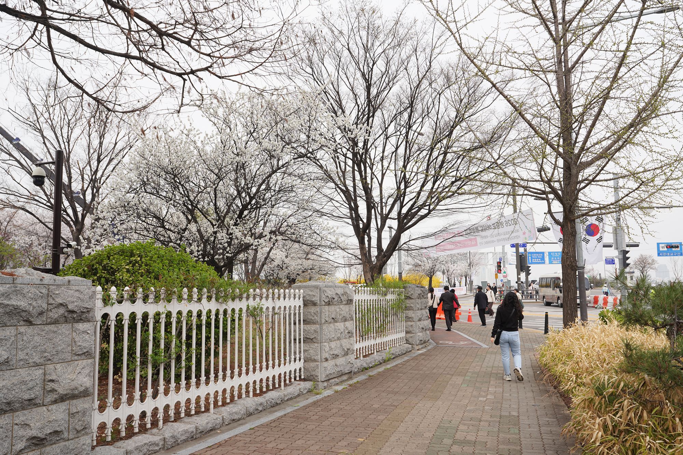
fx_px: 455
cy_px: 228
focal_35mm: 24
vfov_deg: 53.1
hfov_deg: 73.7
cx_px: 342
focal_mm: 24
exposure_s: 1/100
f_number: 10
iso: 100
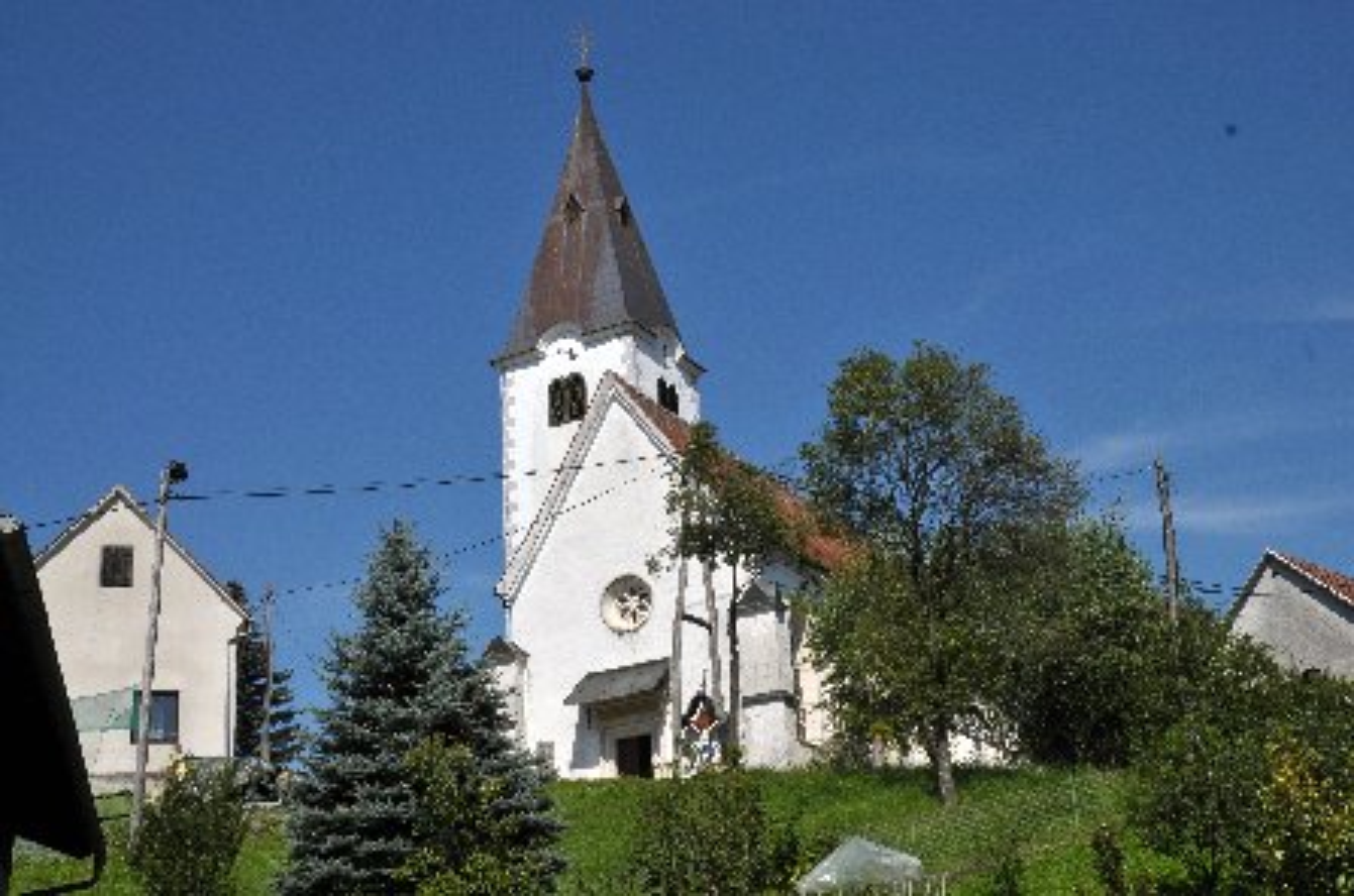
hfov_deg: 41.2
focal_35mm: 48
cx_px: 677
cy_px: 448
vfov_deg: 27.9
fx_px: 1801
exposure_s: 1/640
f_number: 13
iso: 400
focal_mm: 32
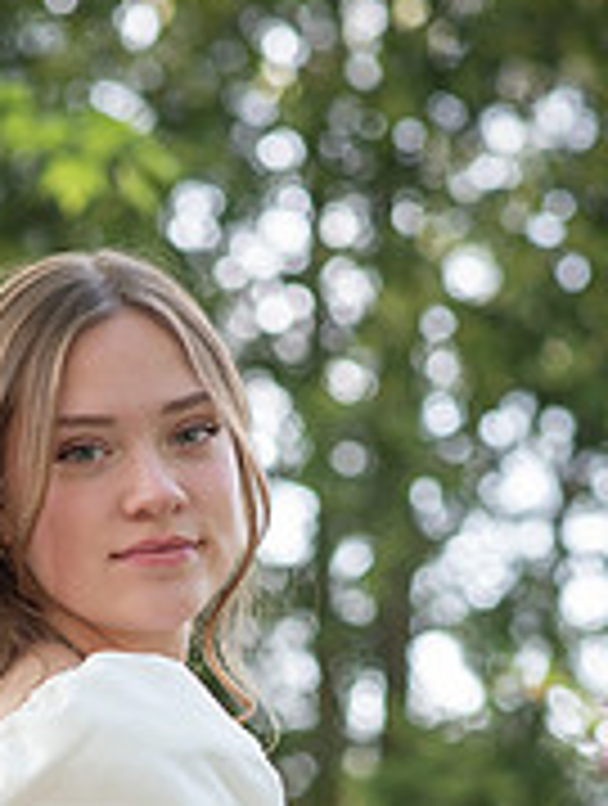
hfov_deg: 7.3
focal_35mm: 205
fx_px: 4784
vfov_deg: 9.6
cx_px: 95
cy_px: 838
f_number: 3.2
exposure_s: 1/200
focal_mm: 85
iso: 250
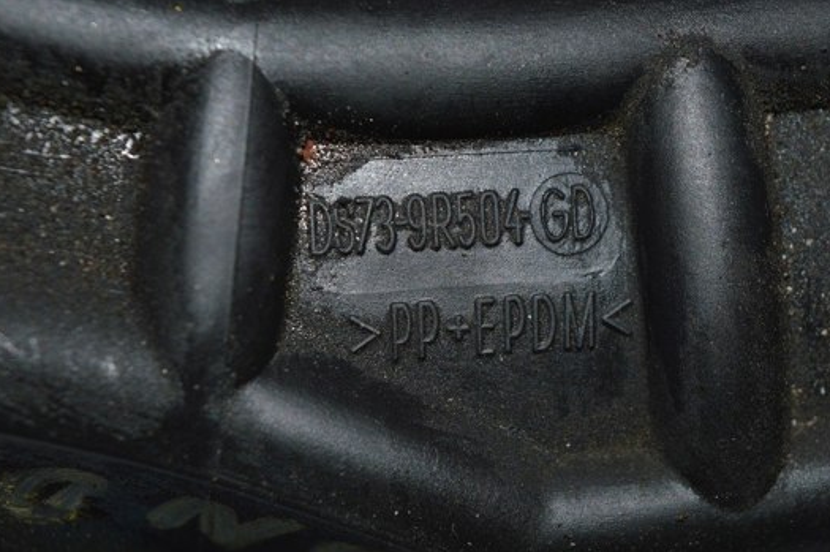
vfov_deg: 13.6
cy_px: 284
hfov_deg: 20.3
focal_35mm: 101
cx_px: 436
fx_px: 2317
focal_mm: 55
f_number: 8
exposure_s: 1/60
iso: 100
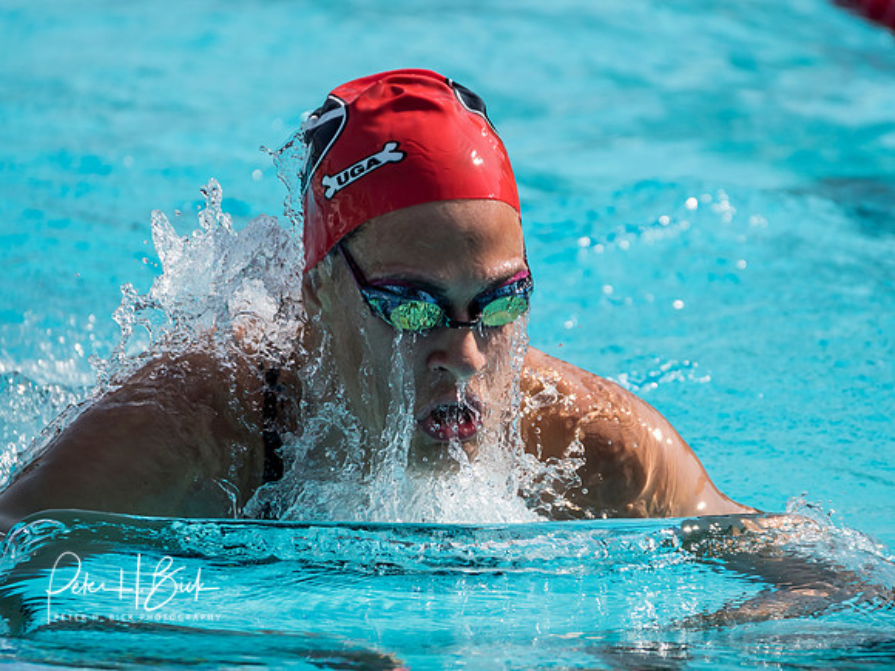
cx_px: 448
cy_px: 336
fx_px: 14505
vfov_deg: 2.7
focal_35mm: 561
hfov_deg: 3.5
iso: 250
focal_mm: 280
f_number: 5.6
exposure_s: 1/1250
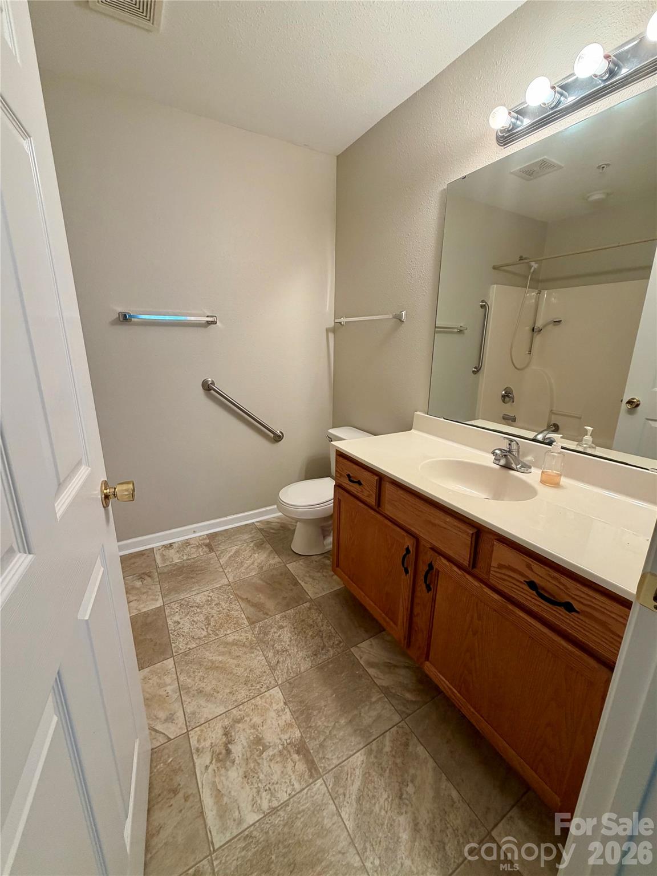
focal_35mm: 14
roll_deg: -1.2
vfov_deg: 102.1
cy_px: 438
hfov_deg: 85.7
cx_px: 328
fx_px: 354
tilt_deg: -15.6
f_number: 2.2
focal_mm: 2.22
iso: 160
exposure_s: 1/120
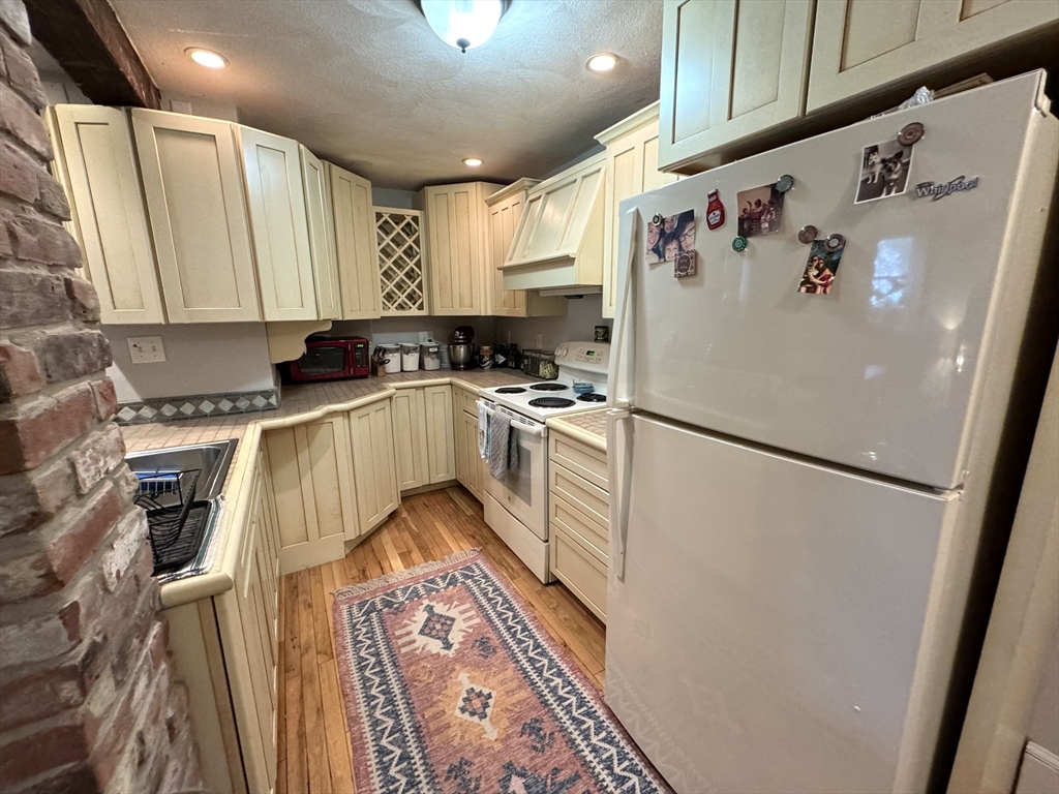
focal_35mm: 14
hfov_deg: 102.1
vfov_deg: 85.7
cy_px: 397
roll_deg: +1.3
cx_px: 530
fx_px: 428
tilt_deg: -13.1
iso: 400
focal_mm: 2.22
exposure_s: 1/60
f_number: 2.2
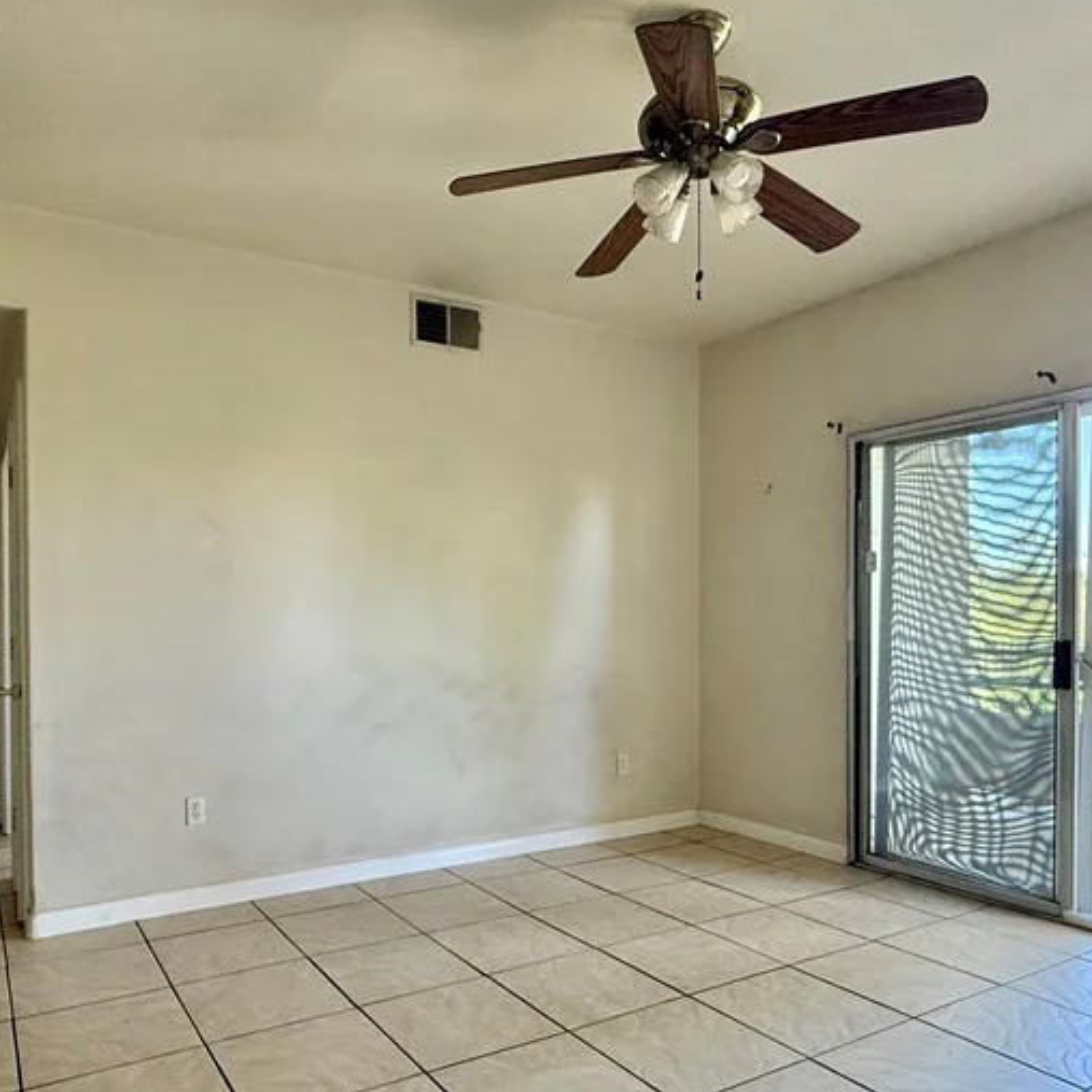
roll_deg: +0.4
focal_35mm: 25
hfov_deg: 62.7
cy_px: 627
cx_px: 478
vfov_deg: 62.6
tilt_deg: -0.1
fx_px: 892
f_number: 2.2
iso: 200
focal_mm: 2.22
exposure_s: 1/99
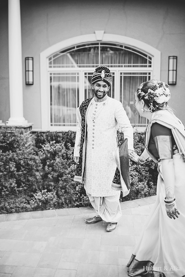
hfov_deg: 37.9
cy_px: 138
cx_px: 92
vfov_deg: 54.4
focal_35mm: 35
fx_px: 270
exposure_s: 1/3200
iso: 200
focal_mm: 35
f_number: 1.8
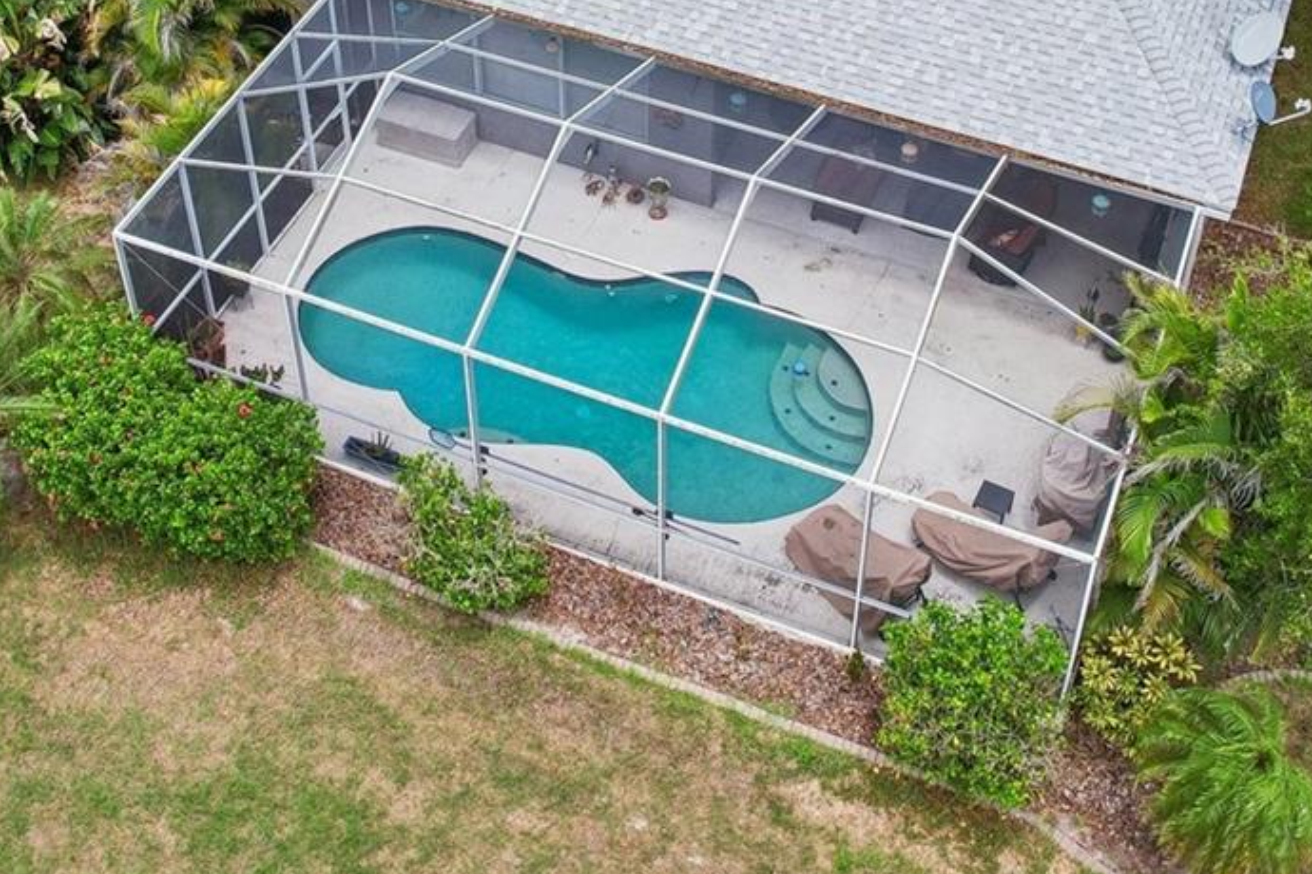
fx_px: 1859
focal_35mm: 51
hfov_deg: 38.8
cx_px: 589
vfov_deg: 25.4
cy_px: 32
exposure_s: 1/1250
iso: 120
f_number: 2.8
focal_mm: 8.4
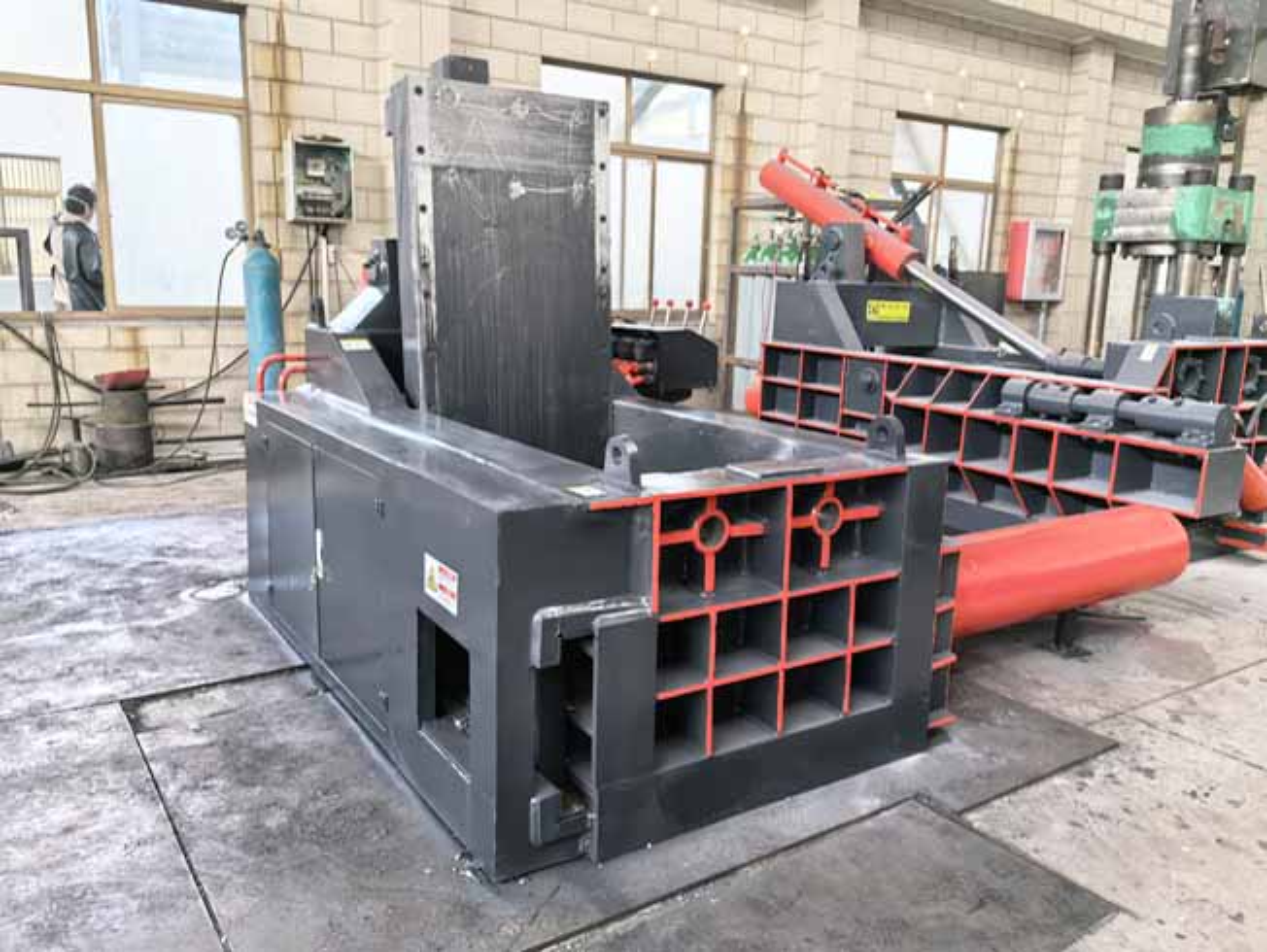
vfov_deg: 51.4
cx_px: 634
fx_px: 989
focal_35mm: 27
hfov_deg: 65.3
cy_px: 476
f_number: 2
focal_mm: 5.75
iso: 125
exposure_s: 1/100
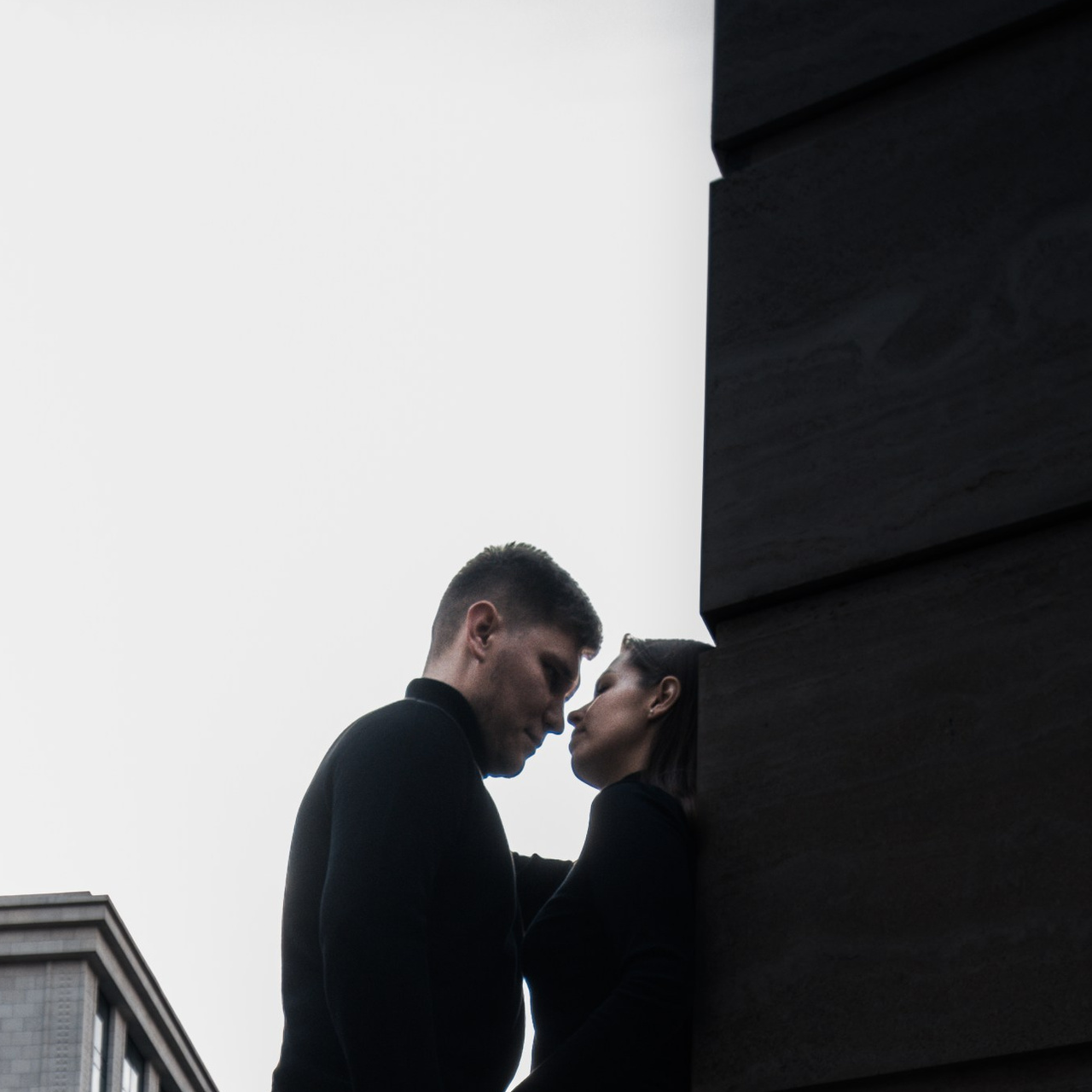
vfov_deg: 25.6
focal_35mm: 51
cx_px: 340
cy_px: 1614
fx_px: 1820
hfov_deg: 33.0
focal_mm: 20
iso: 400
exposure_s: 1/320
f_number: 3.2
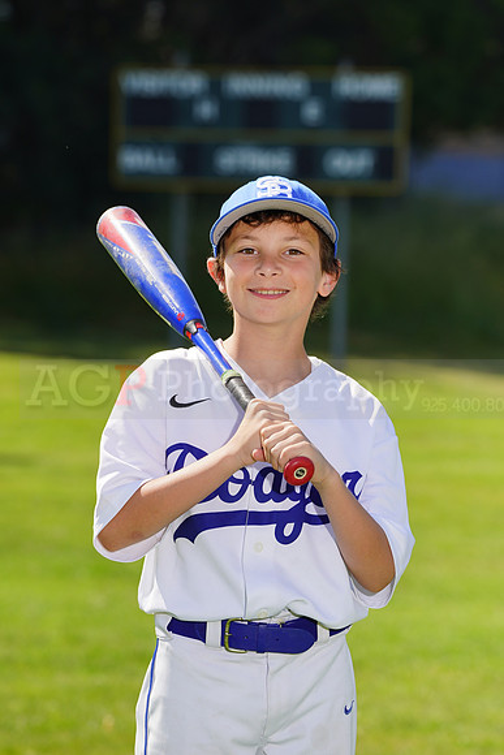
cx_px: 252
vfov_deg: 9.3
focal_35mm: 221
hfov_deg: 6.2
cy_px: 378
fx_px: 4638
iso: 100
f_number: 8
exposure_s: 1/250
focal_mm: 221
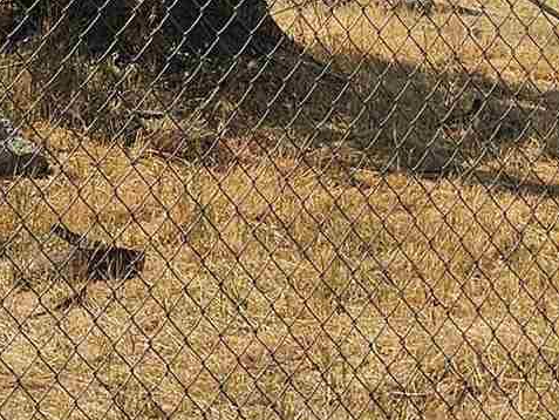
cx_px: 69
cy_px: -434
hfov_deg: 13.2
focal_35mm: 148
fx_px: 2391
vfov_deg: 9.4
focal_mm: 6.3
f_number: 1.7
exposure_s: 1/1286
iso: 10
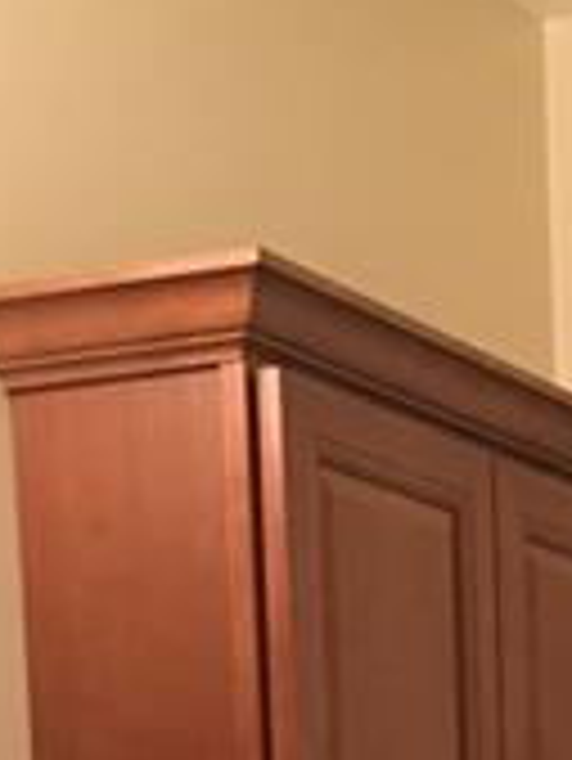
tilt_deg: -4.5
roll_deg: +1.7
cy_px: 1412
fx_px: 2905
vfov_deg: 13.3
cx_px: 694
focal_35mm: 132
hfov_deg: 11.0
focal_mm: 4.15
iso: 160
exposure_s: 1/30
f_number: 2.2
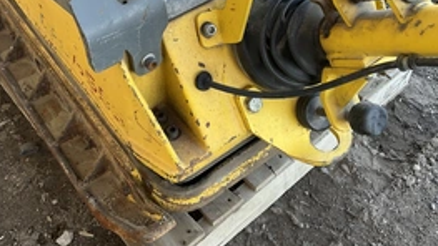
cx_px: 230
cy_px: 27
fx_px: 558
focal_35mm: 48
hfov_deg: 42.9
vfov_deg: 24.3
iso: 40
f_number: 1.8
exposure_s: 1/122
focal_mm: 3
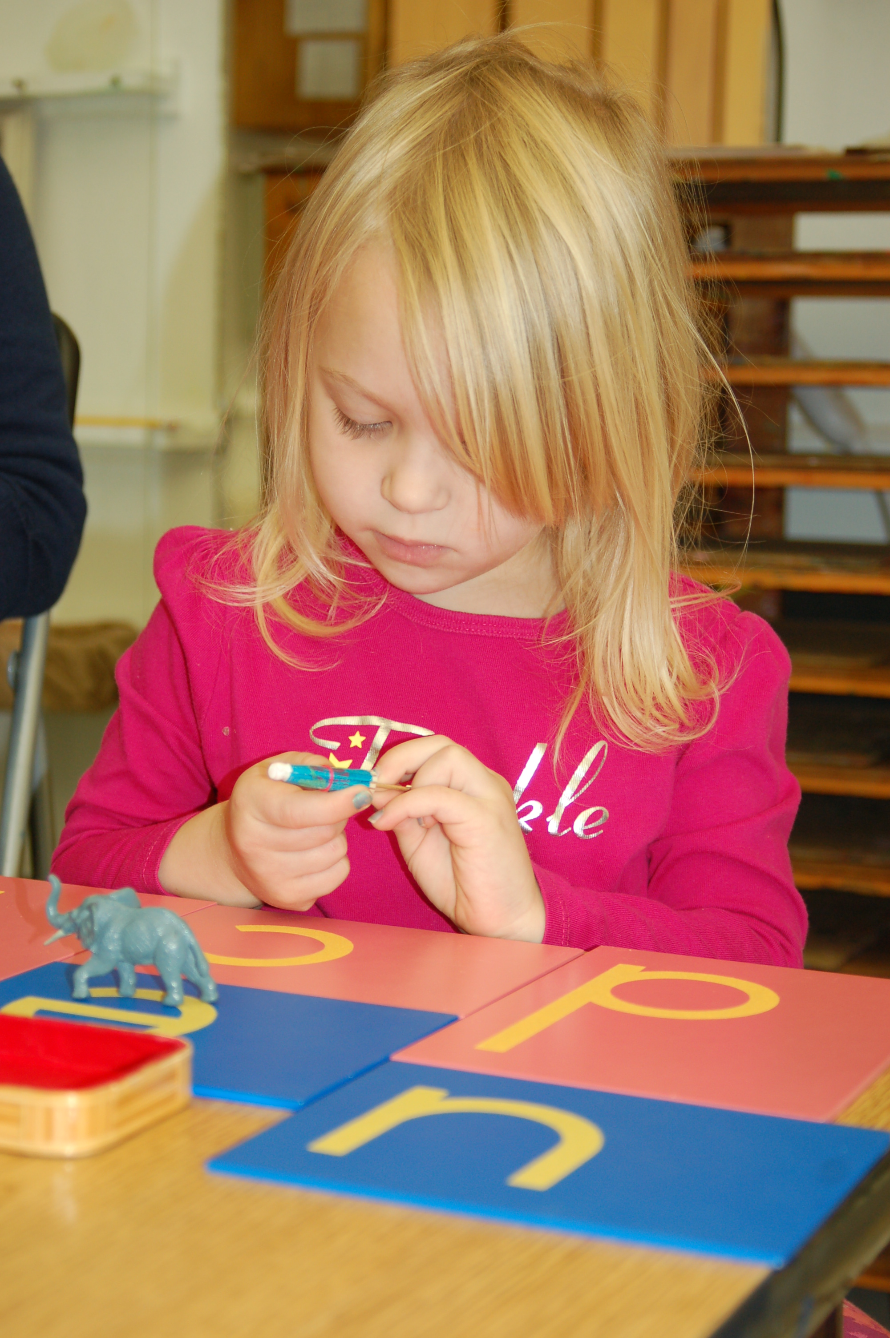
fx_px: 2452
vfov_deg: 30.5
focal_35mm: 66
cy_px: 669
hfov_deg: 20.6
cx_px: 445
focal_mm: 44
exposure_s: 1/60
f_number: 4
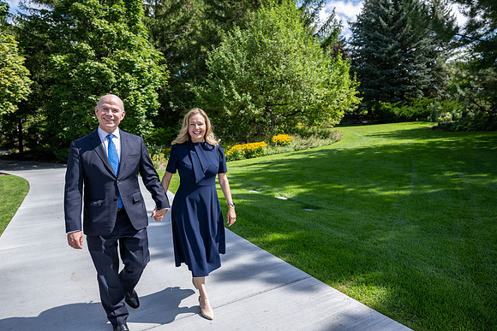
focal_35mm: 24
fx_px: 331
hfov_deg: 73.7
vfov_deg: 53.2
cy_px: 166
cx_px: 248
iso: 100
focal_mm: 24
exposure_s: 1/1000
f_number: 4
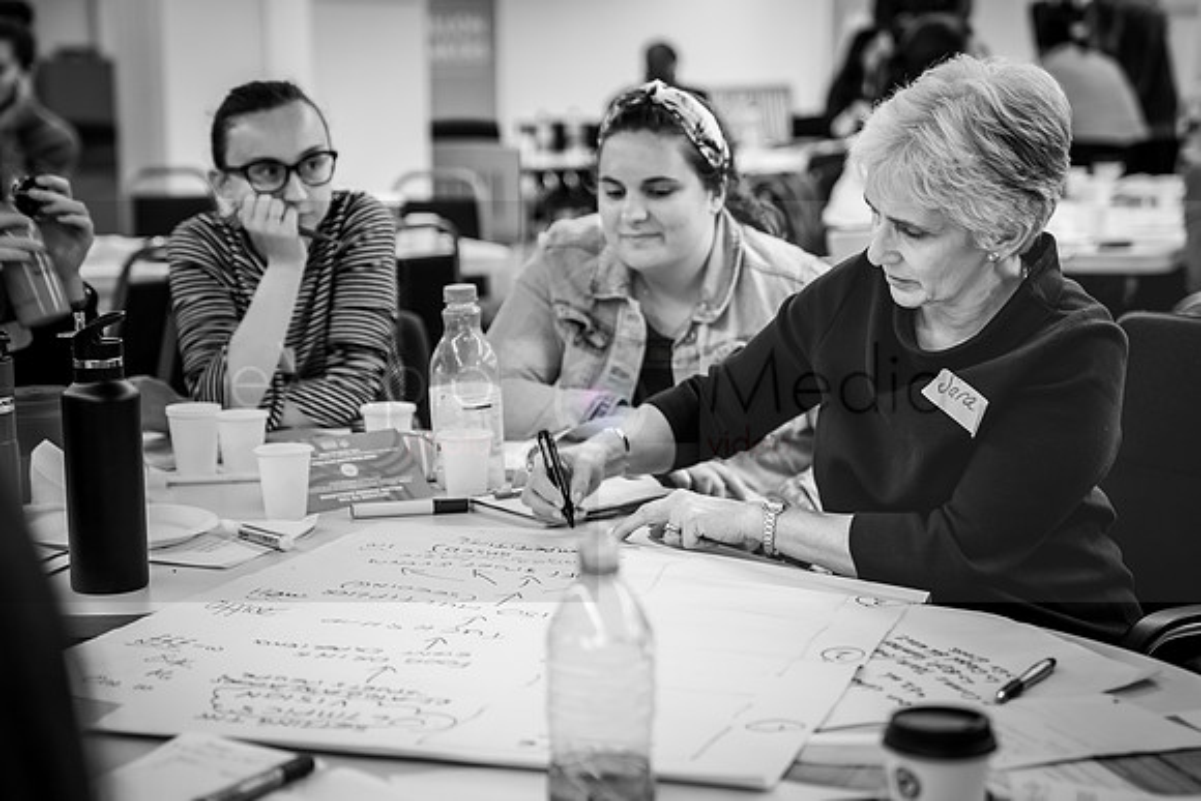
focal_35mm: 71
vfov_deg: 19.1
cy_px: 418
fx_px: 2378
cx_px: 629
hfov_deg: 28.3
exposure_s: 1/60
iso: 800
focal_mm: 68
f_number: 2.8
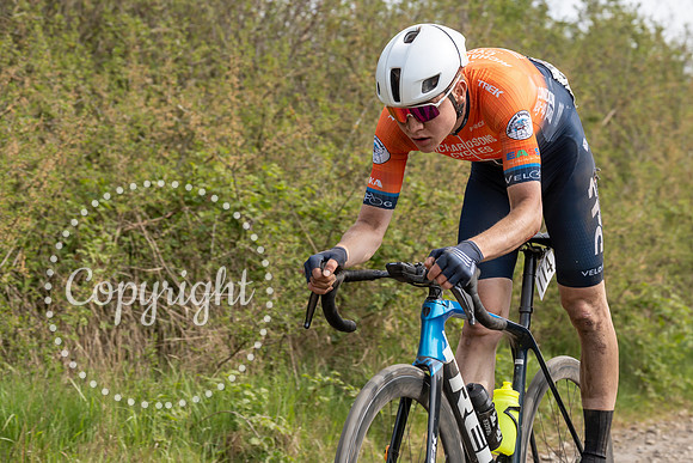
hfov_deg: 19.2
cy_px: 156
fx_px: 2041
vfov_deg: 12.9
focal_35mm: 106
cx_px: 431
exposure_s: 1/1000
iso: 250
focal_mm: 80
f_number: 5
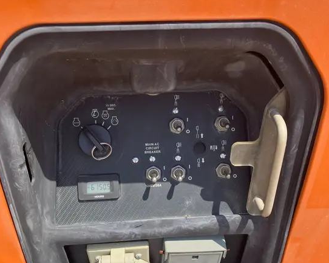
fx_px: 360
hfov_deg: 49.1
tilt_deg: -46.3
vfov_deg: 39.7
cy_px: 170
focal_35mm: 37
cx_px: 164
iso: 32
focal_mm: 3.99
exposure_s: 1/1012
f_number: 1.8
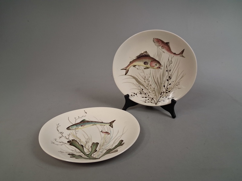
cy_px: 90
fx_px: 189
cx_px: 121
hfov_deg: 65.3
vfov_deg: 51.4
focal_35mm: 27
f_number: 1.8
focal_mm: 4
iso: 320
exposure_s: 1/100
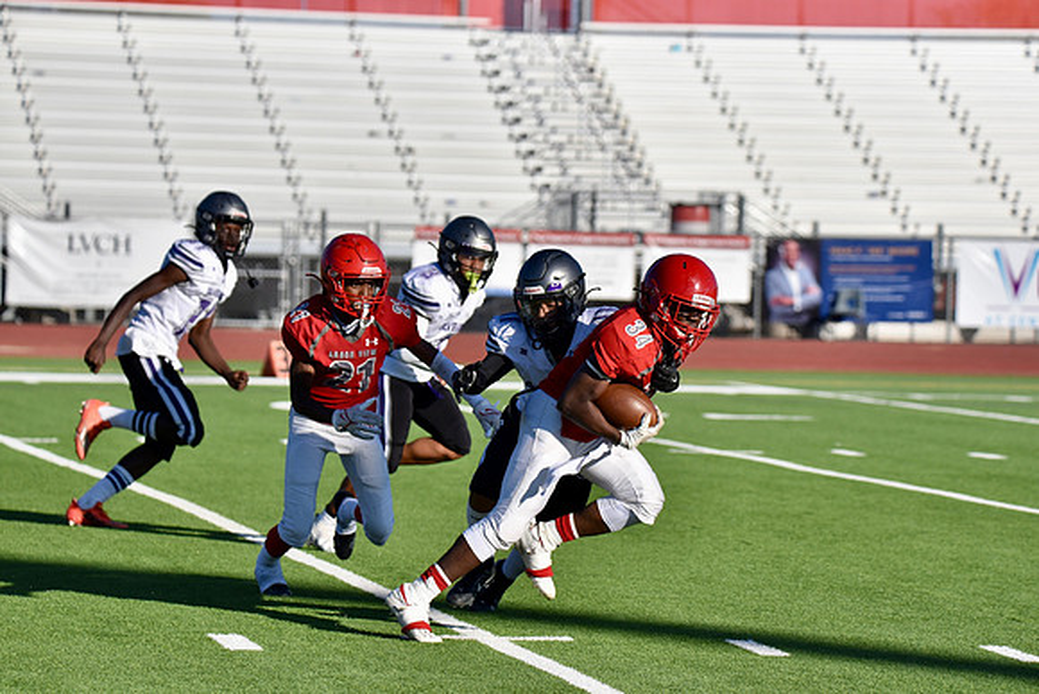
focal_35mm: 200
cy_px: 347
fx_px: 5773
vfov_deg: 6.9
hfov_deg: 10.3
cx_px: 520
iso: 500
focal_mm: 200
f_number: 5.6
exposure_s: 1/4000
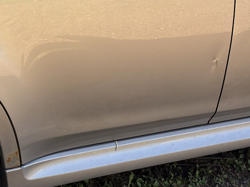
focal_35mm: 96
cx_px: 64
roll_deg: -3.1
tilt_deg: -23.2
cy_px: 65
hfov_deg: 20.3
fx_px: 693
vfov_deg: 15.4
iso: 100
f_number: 1.78
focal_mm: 6.76
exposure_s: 1/598
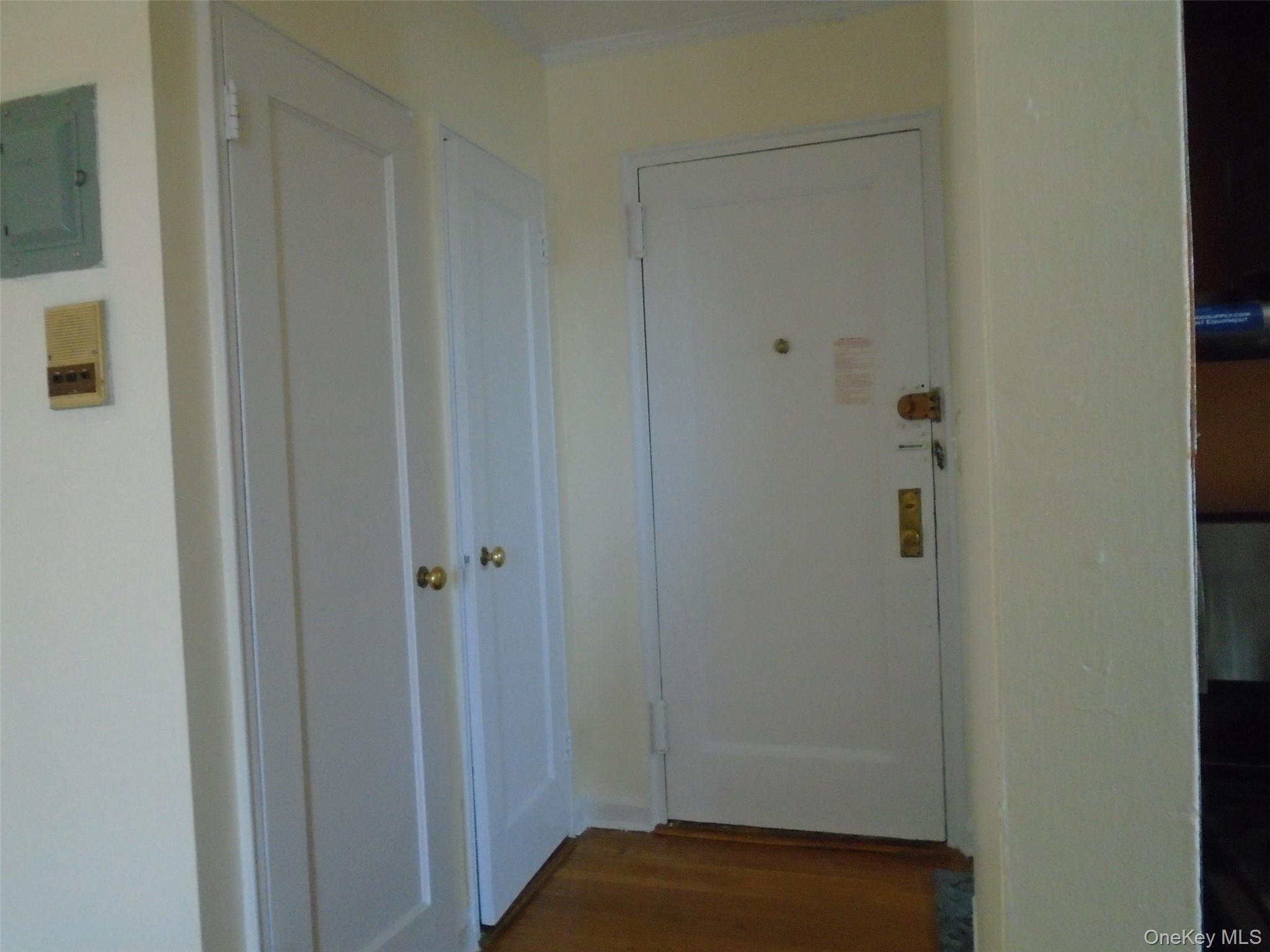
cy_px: 476
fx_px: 954
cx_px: 635
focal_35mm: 26
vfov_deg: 53.1
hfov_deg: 67.3
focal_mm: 4.6
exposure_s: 1/50
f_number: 3.2
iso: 500
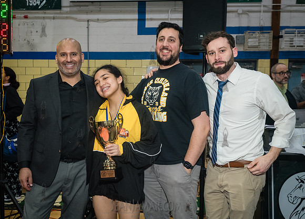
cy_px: 118
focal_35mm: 44
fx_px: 378
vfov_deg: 32.2
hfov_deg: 43.8
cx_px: 130
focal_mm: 35
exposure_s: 1/200
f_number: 5.6
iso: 4000
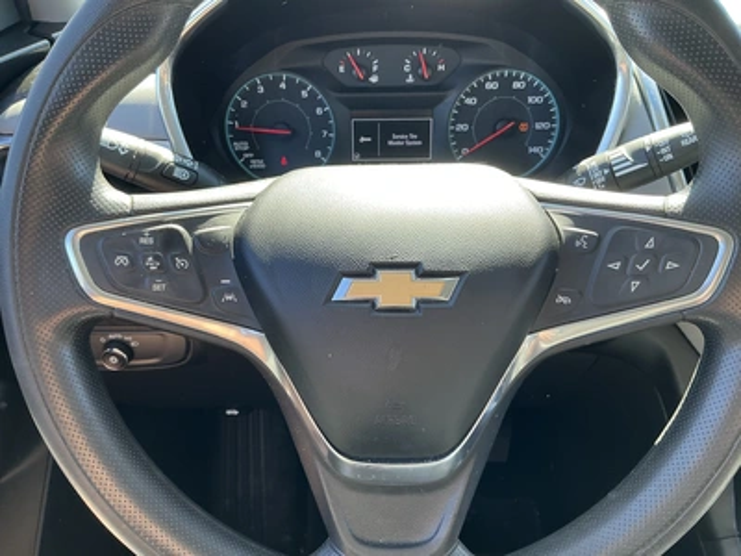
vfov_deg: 49.7
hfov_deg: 63.4
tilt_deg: -29.6
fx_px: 599
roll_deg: +1.9
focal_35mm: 28
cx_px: 370
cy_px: 278
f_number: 1.8
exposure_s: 1/122
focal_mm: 3
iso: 40
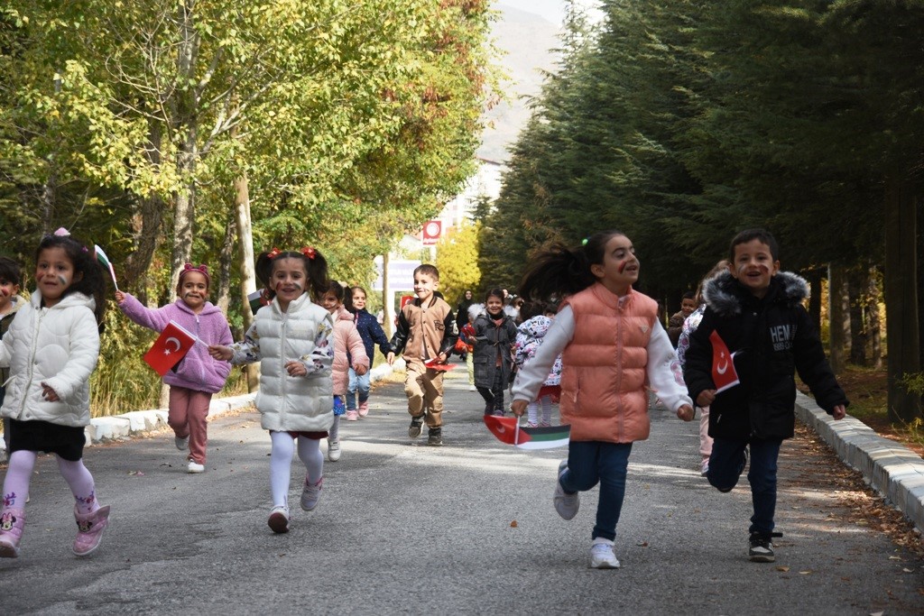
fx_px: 3658
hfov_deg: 14.4
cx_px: 462
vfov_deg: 9.6
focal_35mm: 142
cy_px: 308
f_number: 5.6
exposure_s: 1/1000
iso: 320
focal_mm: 95
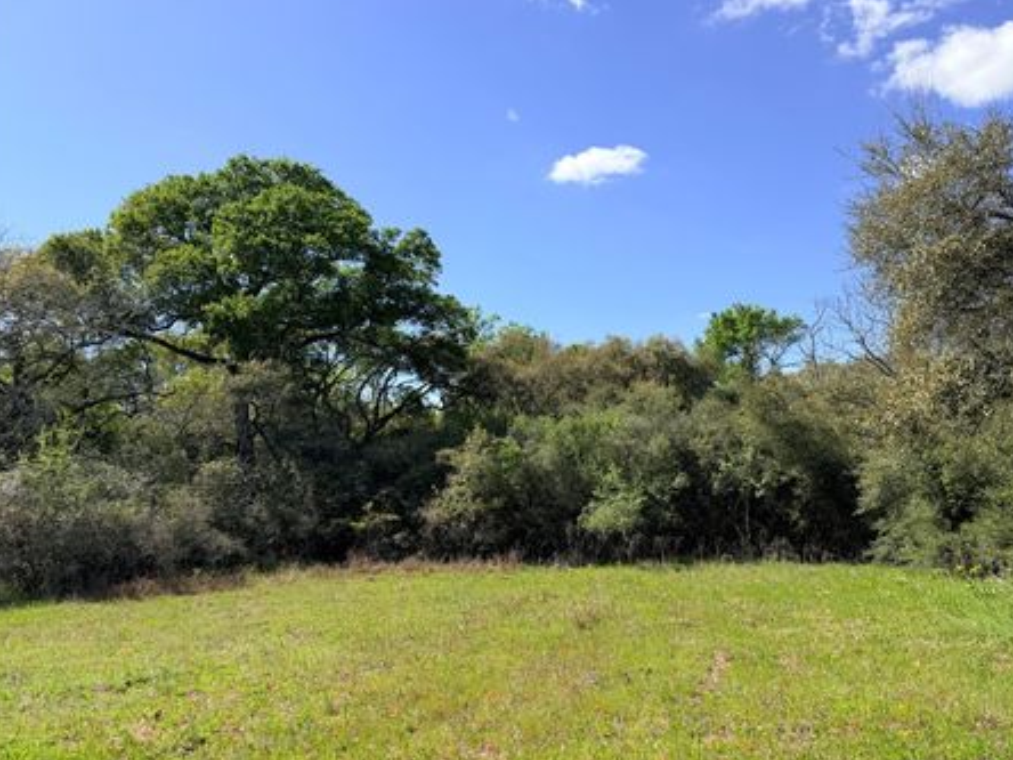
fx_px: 790
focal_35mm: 27
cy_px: 353
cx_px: 545
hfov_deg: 65.2
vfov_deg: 51.3
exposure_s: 1/4673
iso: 80
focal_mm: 6.76
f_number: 1.78
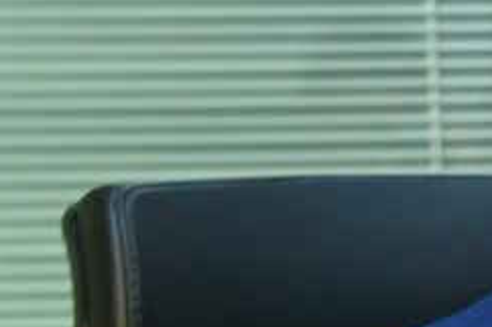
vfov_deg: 5.0
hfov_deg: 7.2
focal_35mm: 273
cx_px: 1098
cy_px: 388
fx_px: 3728
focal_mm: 44
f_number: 4
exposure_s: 1/125
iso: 1250
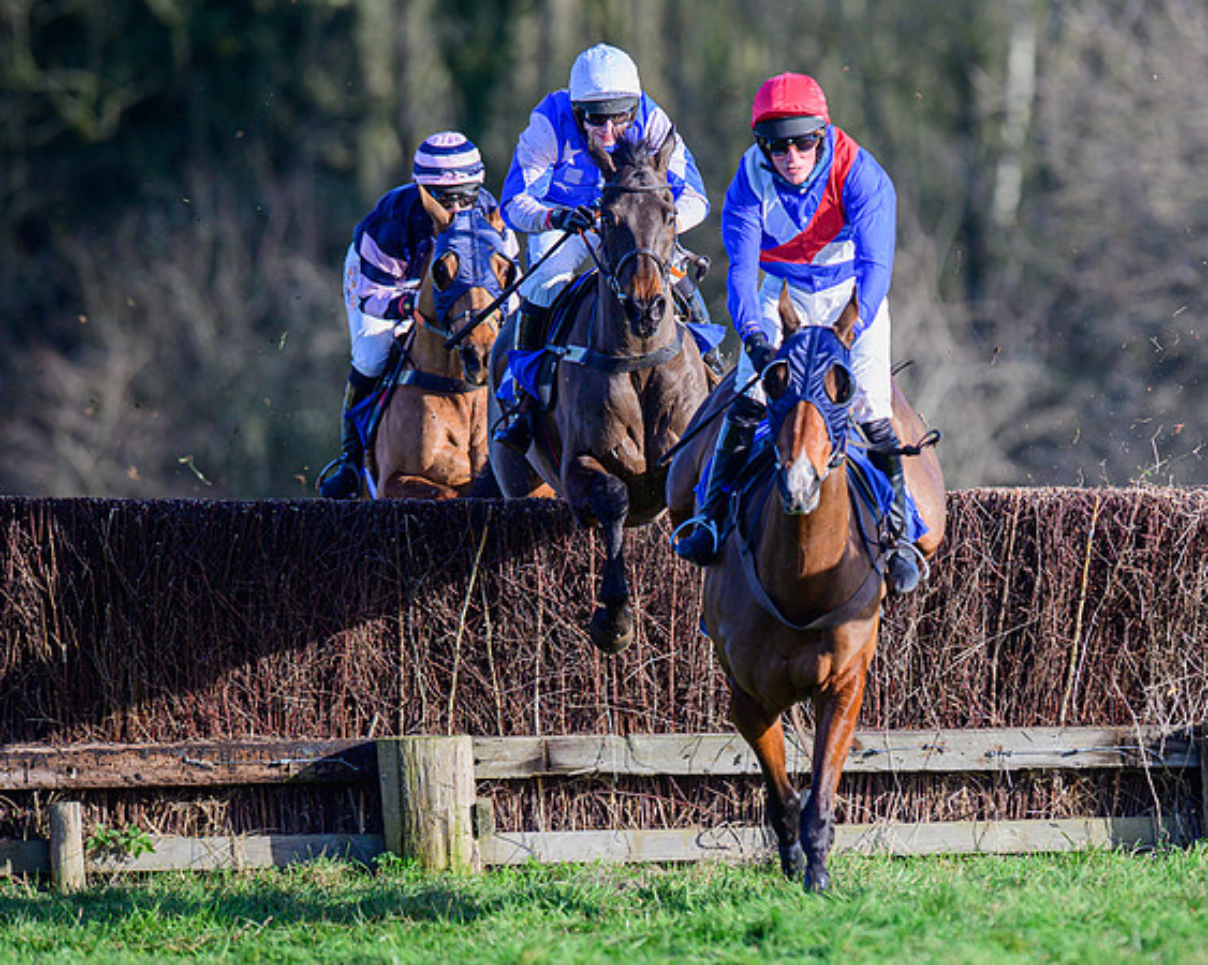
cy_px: 440
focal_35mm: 564
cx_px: 856
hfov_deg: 3.4
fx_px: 20157
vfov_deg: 2.7
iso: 400
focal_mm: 400
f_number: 5
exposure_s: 1/2000
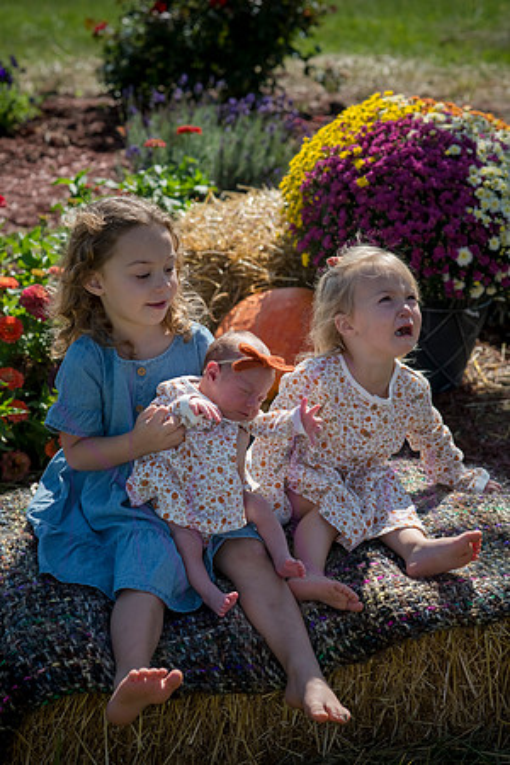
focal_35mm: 85
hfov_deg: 16.1
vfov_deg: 23.9
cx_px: 255
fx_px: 1806
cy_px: 382
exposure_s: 1/1250
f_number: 5.6
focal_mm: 85
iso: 400
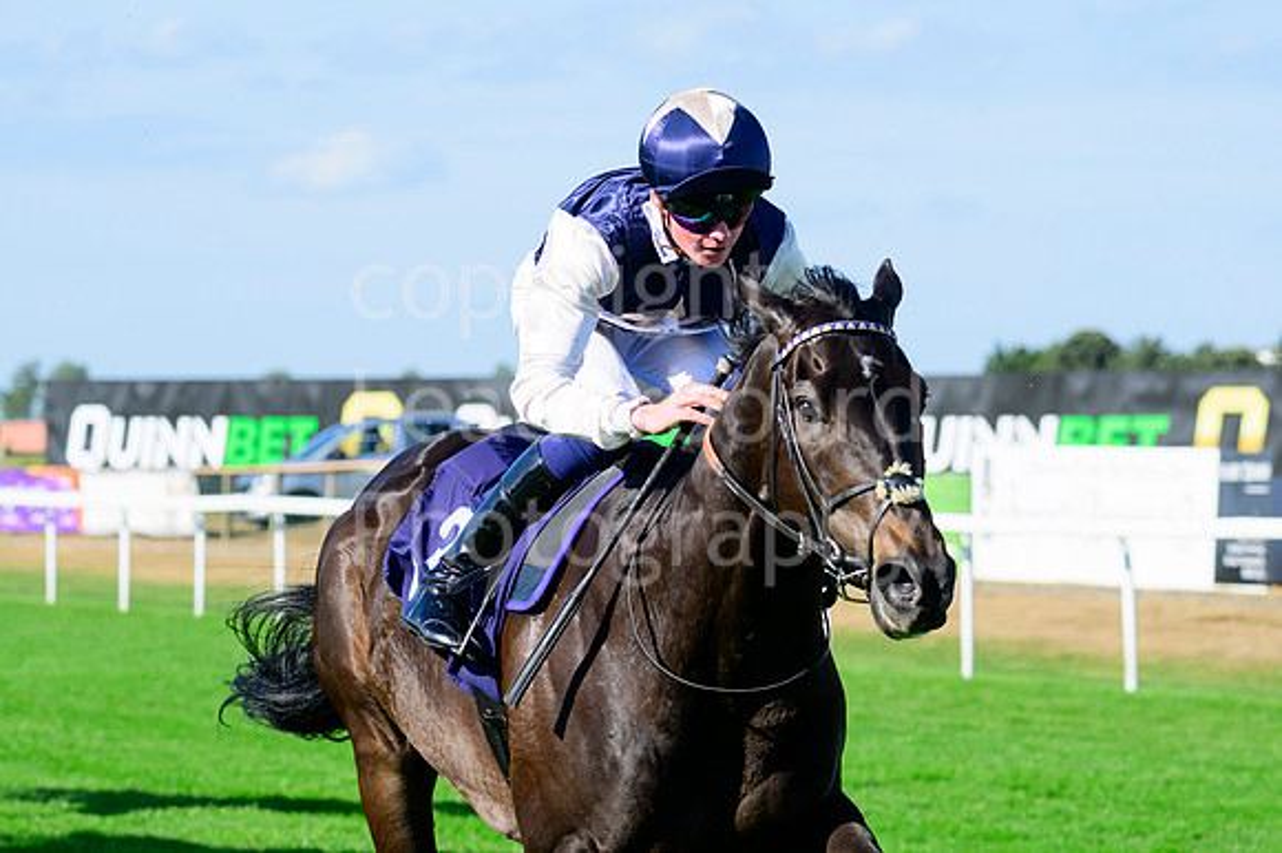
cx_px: 641
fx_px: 7189
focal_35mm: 202
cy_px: 426
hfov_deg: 10.2
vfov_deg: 6.8
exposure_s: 1/2500
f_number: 6.3
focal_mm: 135
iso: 640
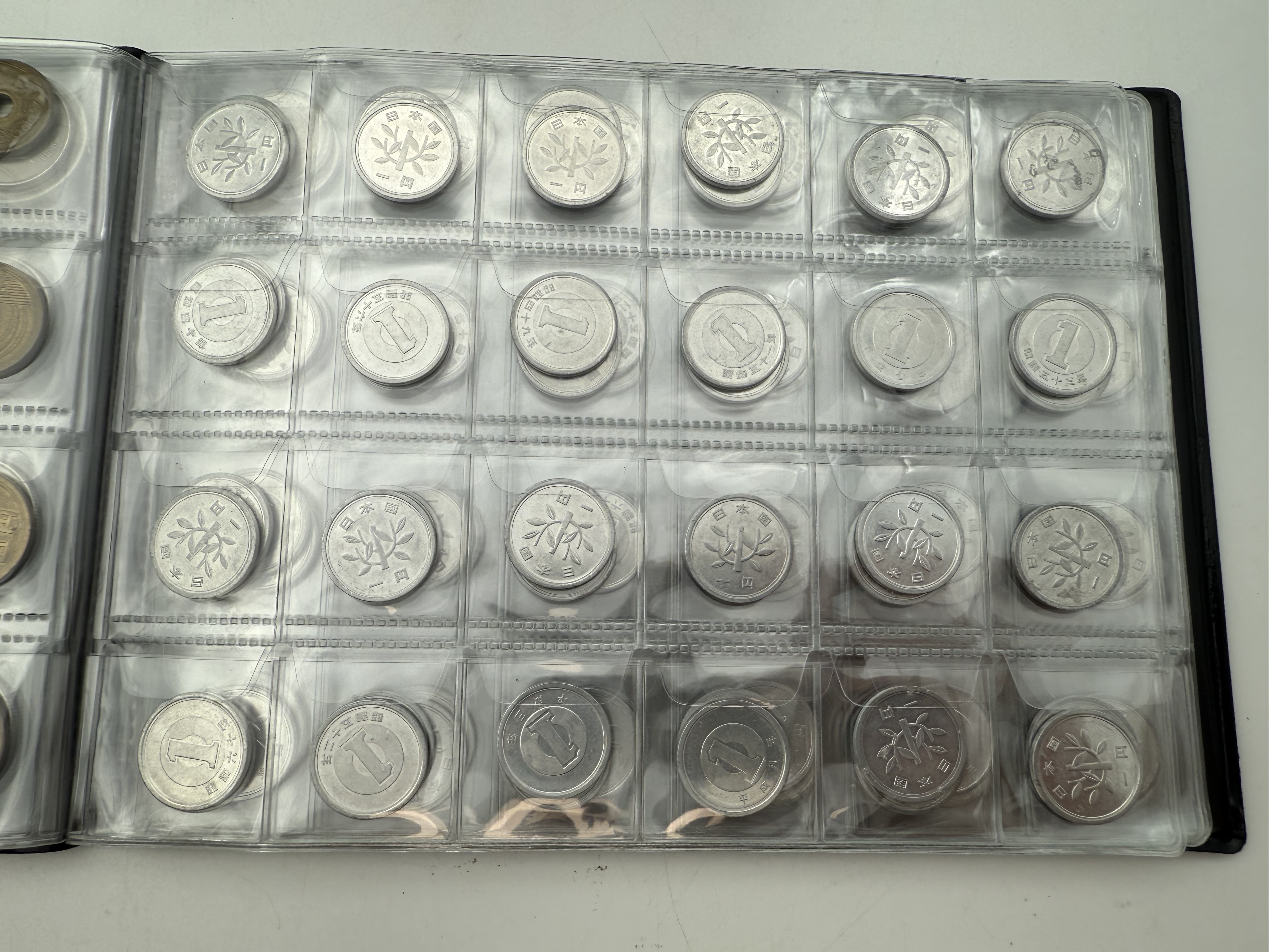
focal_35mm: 24
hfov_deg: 71.6
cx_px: 634
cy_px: 476
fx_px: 880
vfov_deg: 56.8
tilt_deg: -80.9
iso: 40
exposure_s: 1/332
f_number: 2.2
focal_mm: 2.22
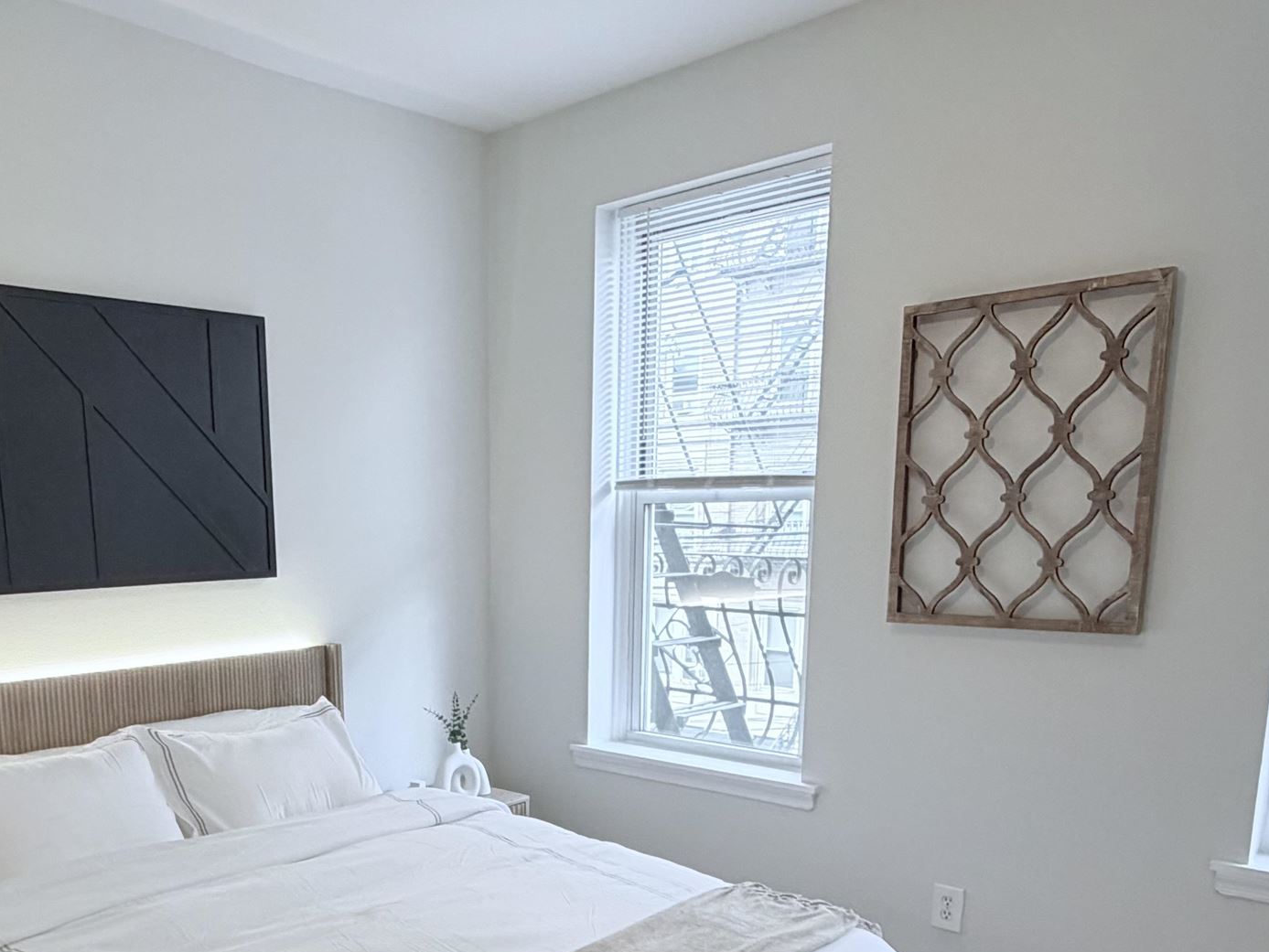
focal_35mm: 31
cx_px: 453
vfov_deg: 43.6
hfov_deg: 57.4
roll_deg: +0.2
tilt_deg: -11.7
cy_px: 746
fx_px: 1137
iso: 250
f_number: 2.2
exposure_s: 1/120
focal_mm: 2.22
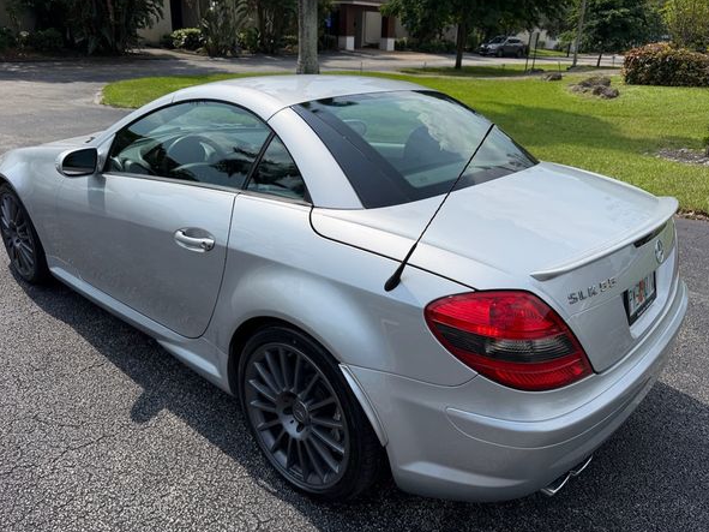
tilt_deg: -23.1
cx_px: 342
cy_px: 277
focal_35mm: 26
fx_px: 532
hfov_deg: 67.3
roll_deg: -2.0
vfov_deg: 53.0
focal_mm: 6.76
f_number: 1.78
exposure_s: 1/8130
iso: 100
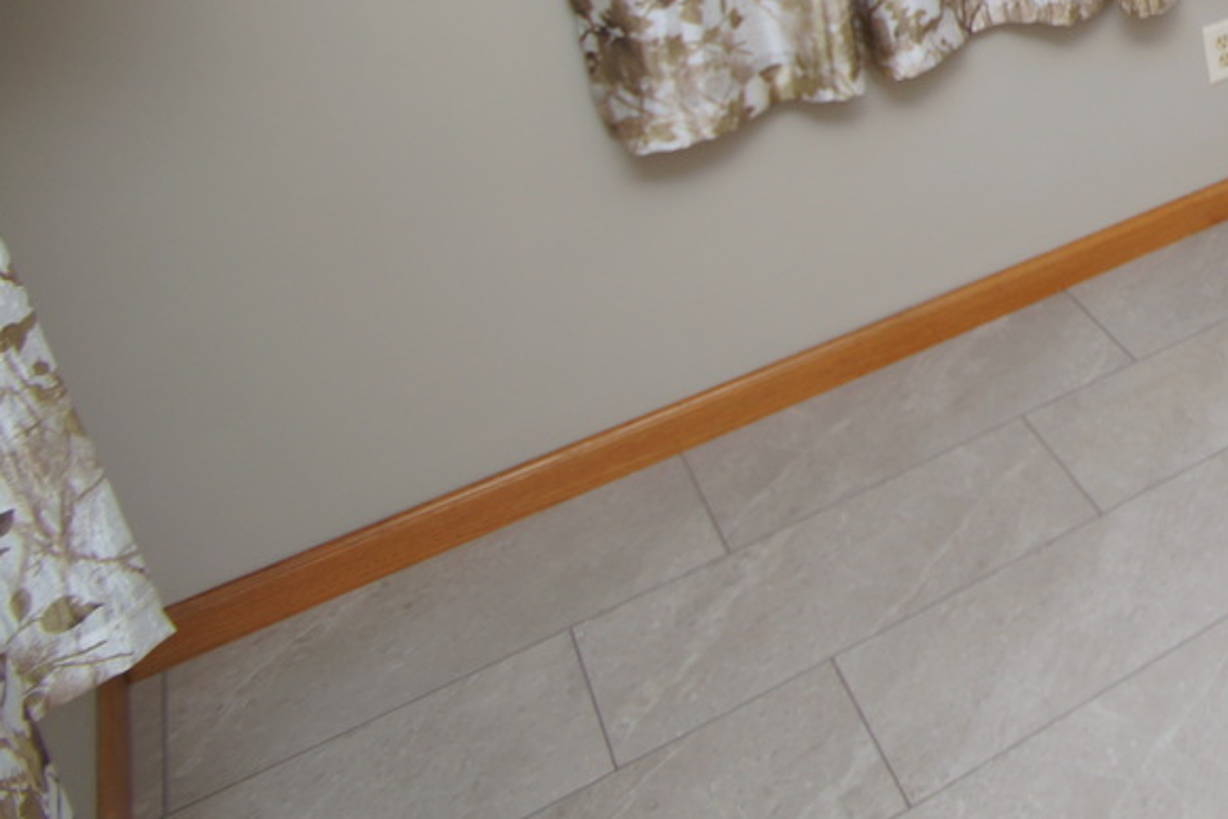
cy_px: -187
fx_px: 1433
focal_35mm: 42
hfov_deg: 32.1
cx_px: 1678
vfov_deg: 27.6
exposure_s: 1/60
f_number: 4
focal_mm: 10
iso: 100
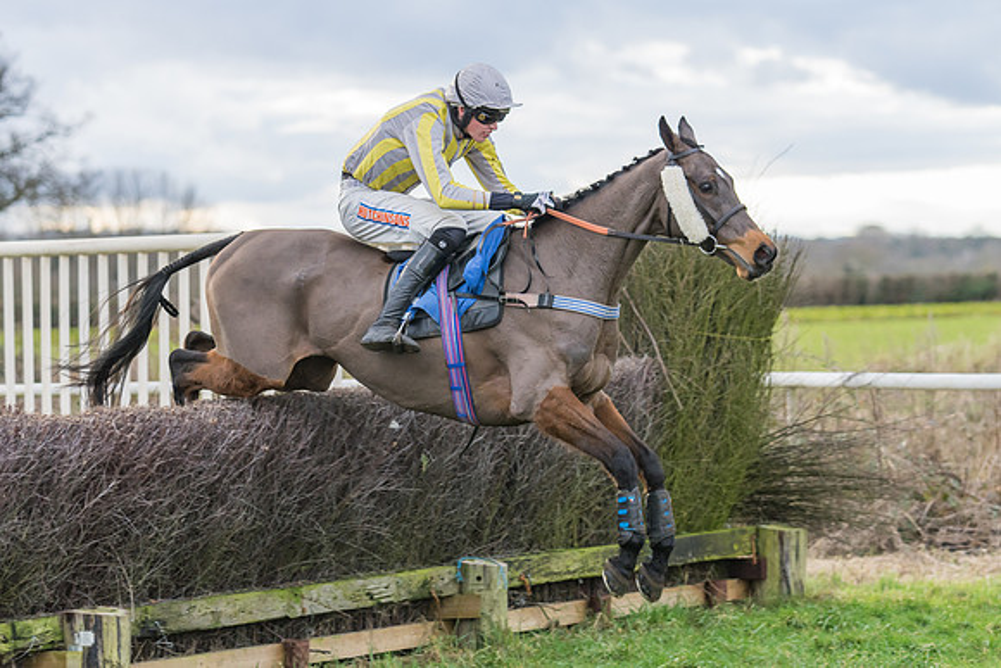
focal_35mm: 147
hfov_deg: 13.9
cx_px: 382
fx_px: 4098
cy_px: 372
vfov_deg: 9.3
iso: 800
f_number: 2.8
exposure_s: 1/1000
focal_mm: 101
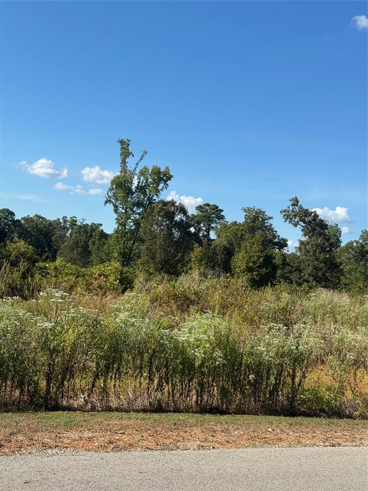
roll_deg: -5.8
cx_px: 184
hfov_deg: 30.3
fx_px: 680
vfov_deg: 39.7
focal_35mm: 48
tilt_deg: +1.8
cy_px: 246
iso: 64
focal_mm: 6.76
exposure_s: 1/4310
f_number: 1.78
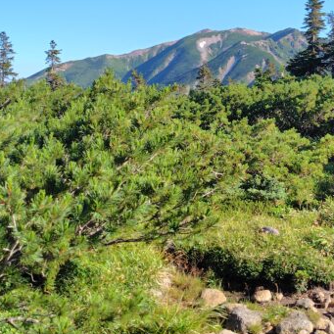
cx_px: 215
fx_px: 666
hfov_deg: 28.0
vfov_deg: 27.7
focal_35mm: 61
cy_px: 79
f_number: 1.9
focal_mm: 5.6
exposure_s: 1/1070
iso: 50
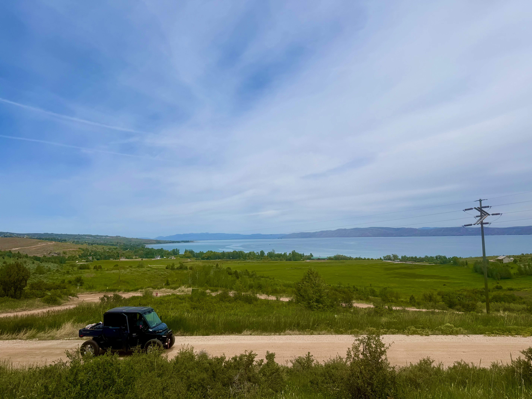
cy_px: 200
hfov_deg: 71.6
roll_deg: -0.1
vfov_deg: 56.8
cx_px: 266
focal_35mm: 24
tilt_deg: +2.4
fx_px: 369
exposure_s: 1/11905
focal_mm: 6.76
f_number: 1.78
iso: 80
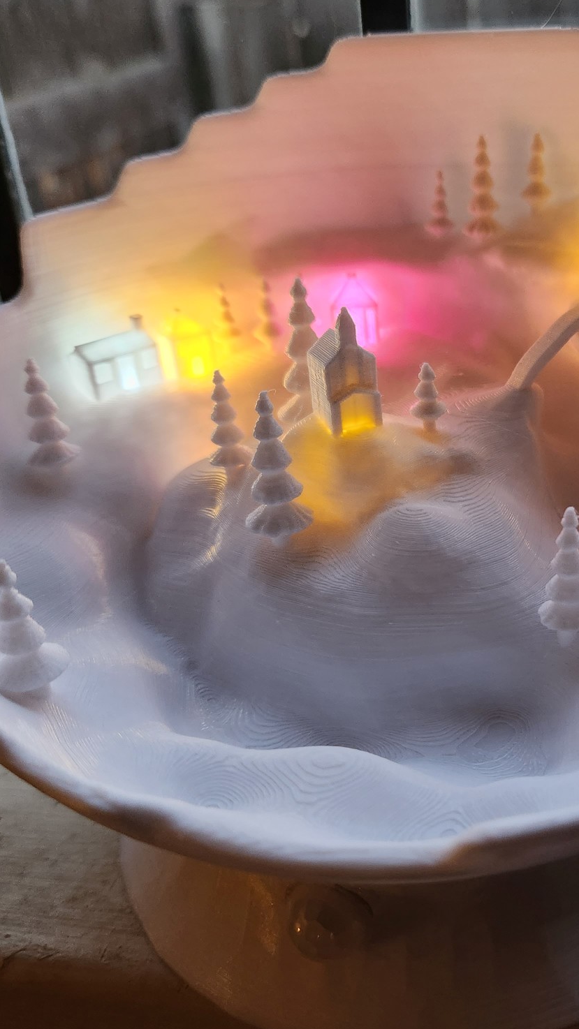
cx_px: 440
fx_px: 928
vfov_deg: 58.0
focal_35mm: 34
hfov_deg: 33.9
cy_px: 517
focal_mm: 5.4
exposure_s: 1/120
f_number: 1.8
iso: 500
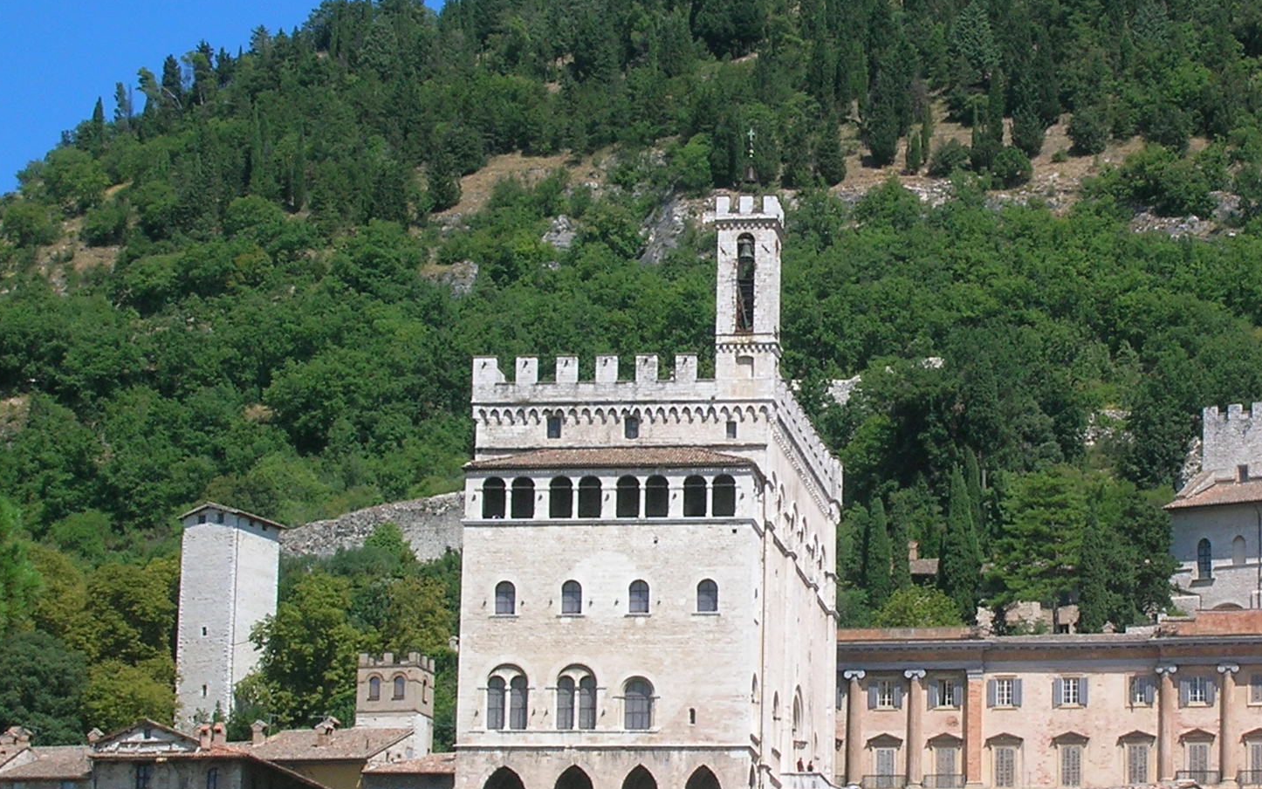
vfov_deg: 10.6
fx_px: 4265
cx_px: 889
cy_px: 408
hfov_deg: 16.8
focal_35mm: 124
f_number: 6.7
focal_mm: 12.3
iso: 50
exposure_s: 1/194
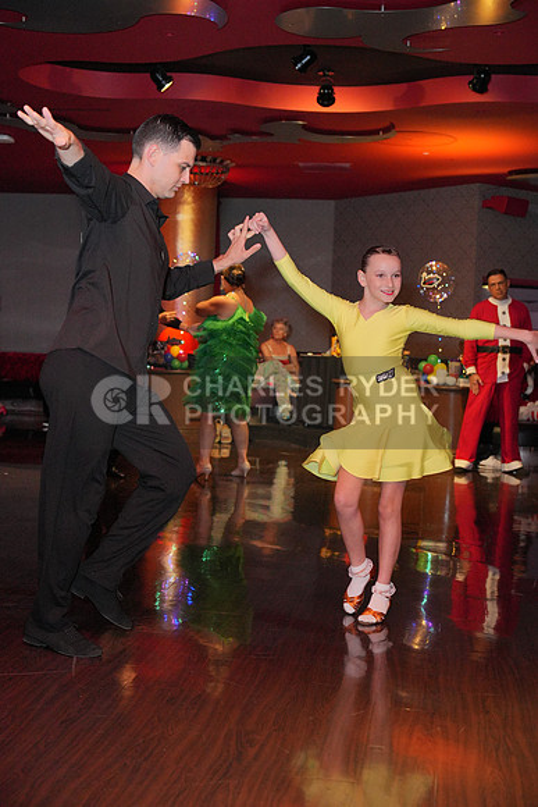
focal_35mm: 50
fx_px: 1120
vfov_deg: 39.6
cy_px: 404
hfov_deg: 27.0
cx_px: 269
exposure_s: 1/200
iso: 4000
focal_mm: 50
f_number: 4
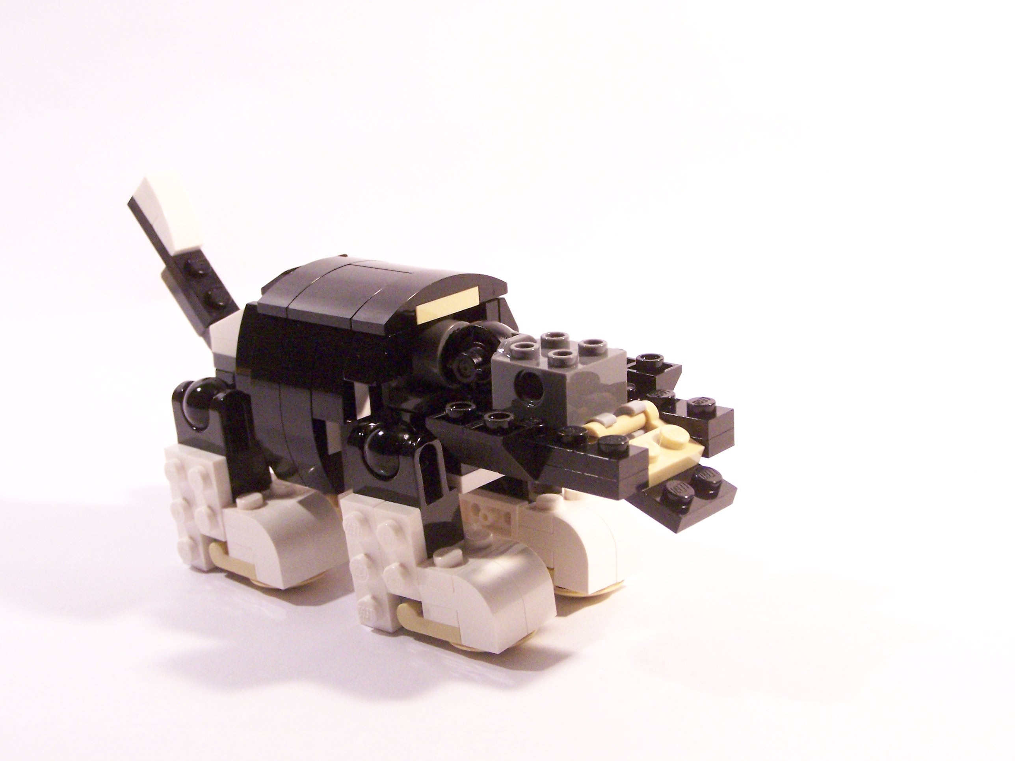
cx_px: 508
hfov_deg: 32.7
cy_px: 380
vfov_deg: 24.8
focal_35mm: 59
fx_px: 1730
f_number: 3.6
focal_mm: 9.8
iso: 400
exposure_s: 1/30
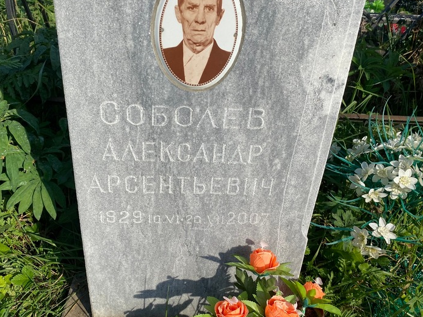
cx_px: 193
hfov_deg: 59.9
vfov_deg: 46.7
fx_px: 367
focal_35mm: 30
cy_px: 136
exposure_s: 1/4274
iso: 32
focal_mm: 4.25
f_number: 1.8
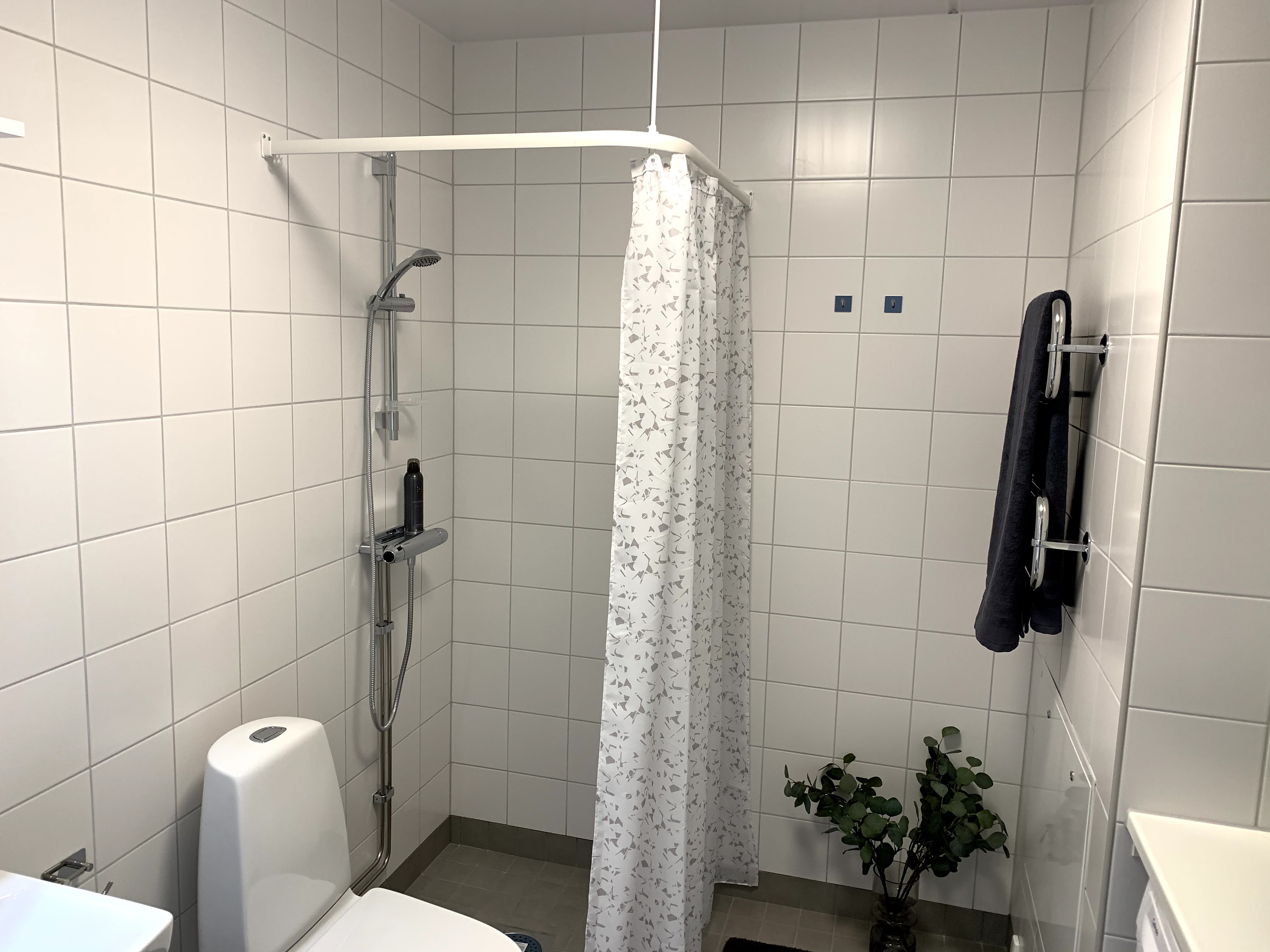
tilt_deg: -10.5
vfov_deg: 53.1
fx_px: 954
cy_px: 476
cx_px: 635
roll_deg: -1.1
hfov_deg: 67.3
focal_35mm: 26
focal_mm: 4.25
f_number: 1.8
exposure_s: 1/95
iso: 80
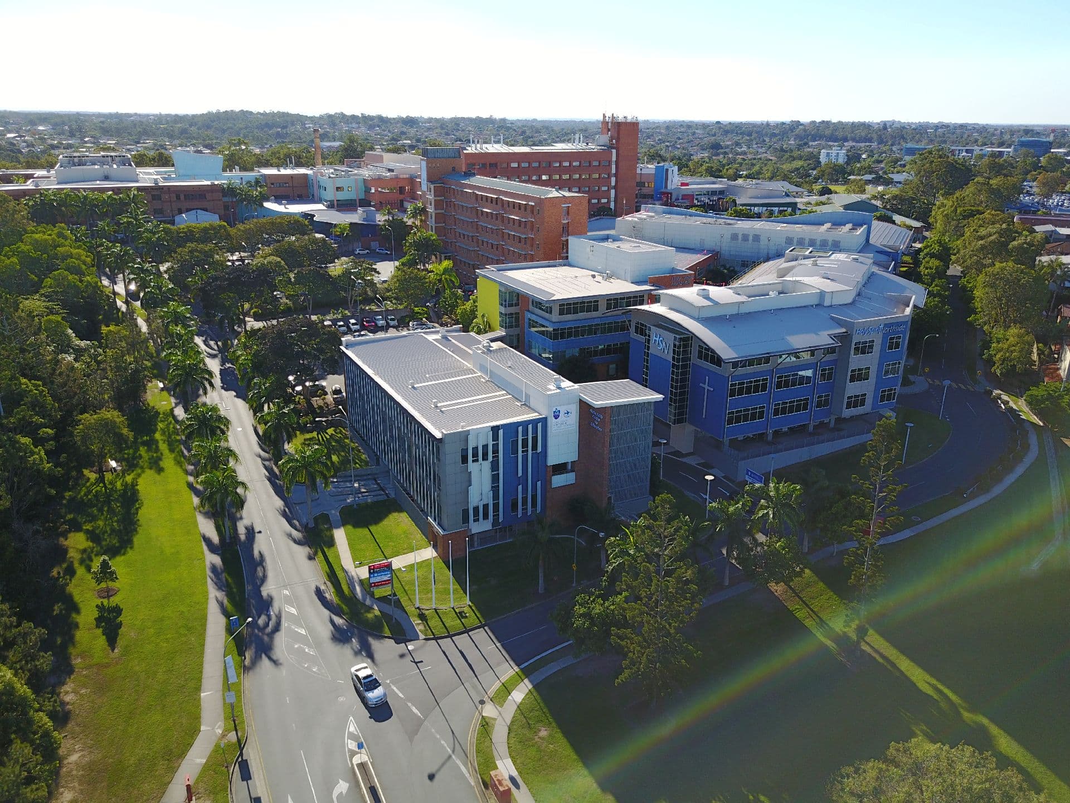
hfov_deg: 67.3
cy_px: 402
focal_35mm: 26
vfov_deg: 53.1
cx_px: 535
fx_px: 804
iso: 100
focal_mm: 4.73
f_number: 2.2
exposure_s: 1/684
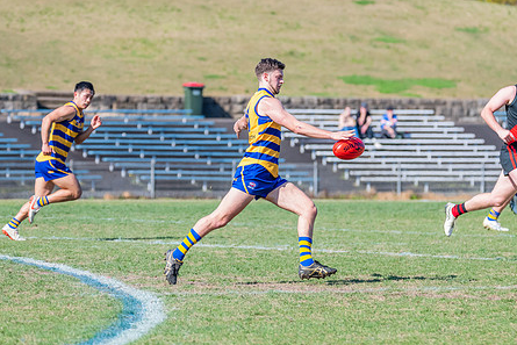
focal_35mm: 356
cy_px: 146
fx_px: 5114
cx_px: 310
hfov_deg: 5.8
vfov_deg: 3.9
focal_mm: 260
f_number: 8
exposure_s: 1/1600
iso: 800
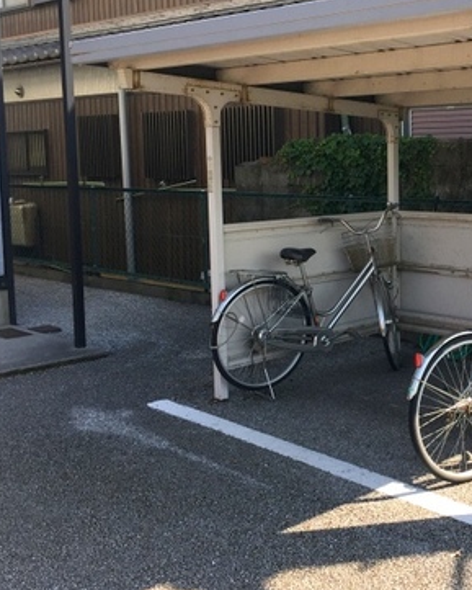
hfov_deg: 30.9
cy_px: 255
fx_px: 820
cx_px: 407
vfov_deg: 39.5
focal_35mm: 47
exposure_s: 1/648
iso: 32
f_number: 2.2
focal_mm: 4.15
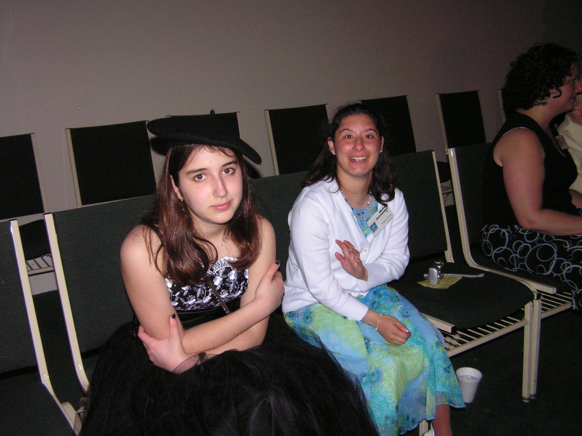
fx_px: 639
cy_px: 218
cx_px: 291
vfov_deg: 37.7
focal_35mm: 38
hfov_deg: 49.0
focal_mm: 6.3
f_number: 2.8
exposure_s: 1/40
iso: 200
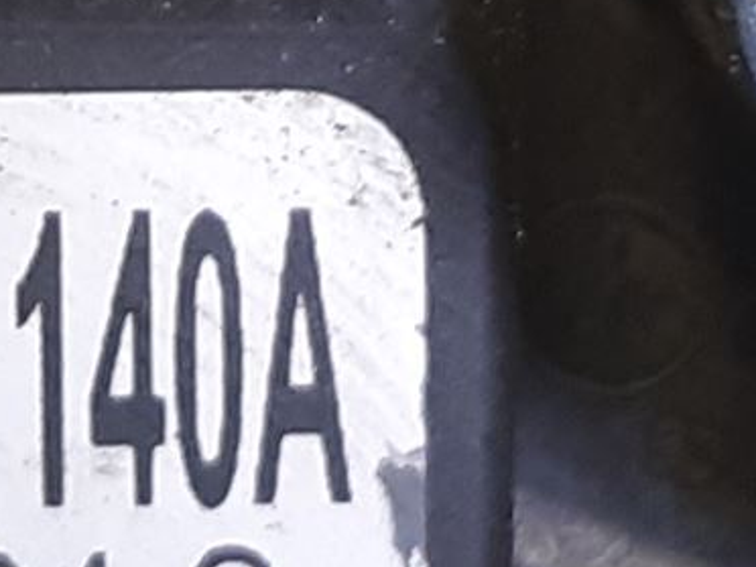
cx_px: -57
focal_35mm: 143
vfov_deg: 10.1
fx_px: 3123
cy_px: -224
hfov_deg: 13.5
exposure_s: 1/50
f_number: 1.7
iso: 100
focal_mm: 3.93
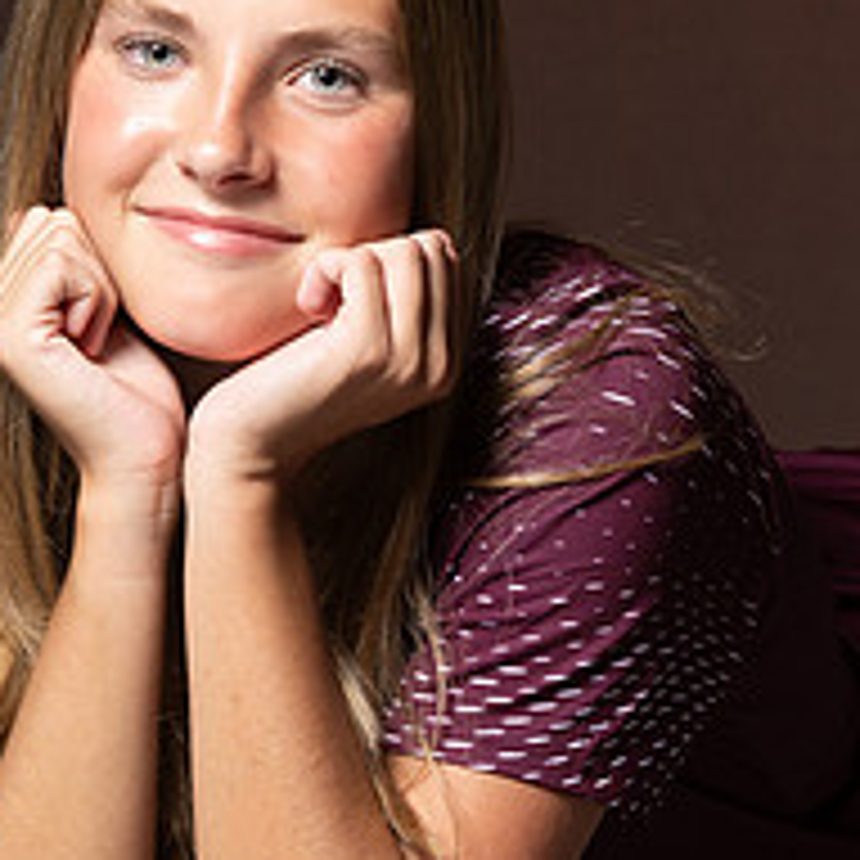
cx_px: 720
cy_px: 298
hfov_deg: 4.1
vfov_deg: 4.1
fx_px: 11890
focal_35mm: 423
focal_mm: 100
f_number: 8
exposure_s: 1/200
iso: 80
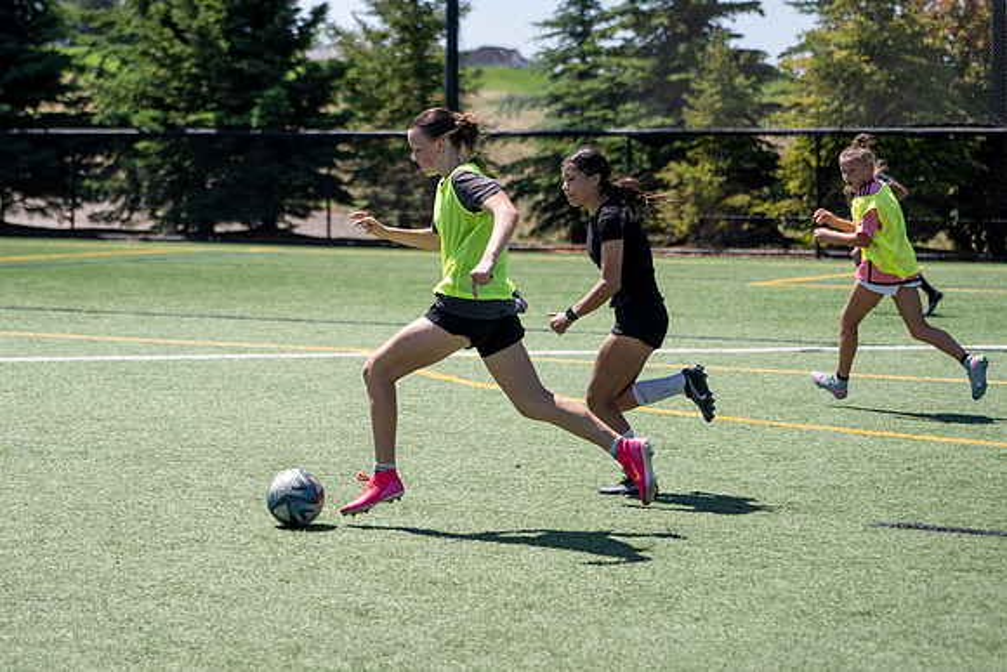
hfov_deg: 22.0
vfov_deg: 14.8
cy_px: 263
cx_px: 403
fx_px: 2586
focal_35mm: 92
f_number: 2.8
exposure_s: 1/800
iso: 50
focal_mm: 70
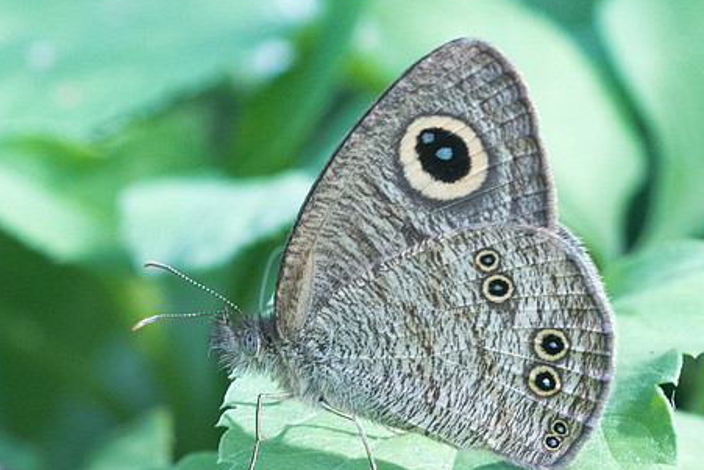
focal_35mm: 955
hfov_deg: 2.2
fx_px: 18680
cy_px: 281
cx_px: 212
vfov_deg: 1.4
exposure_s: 1/160
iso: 400
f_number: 9
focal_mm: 150
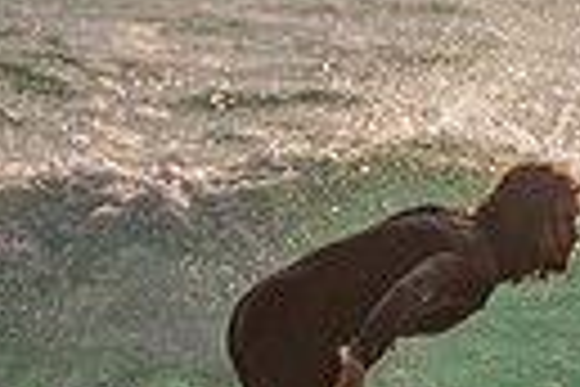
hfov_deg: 0.7
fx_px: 44528
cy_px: 341
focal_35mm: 2764
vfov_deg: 0.5
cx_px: 433
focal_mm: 500
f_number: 5.6
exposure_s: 1/2000
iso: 125
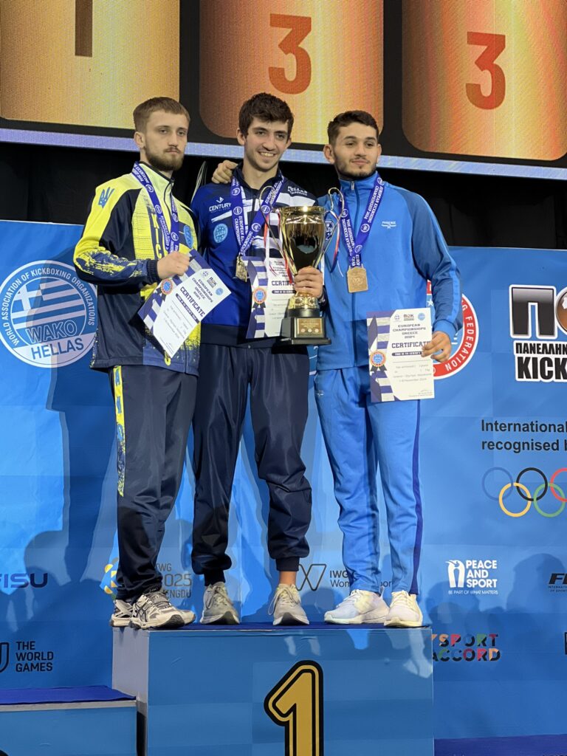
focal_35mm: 77
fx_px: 1682
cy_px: 378
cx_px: 284
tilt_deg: +6.8
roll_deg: -0.8
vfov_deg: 25.3
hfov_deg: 19.1
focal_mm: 9
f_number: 2.8
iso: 250
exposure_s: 1/100
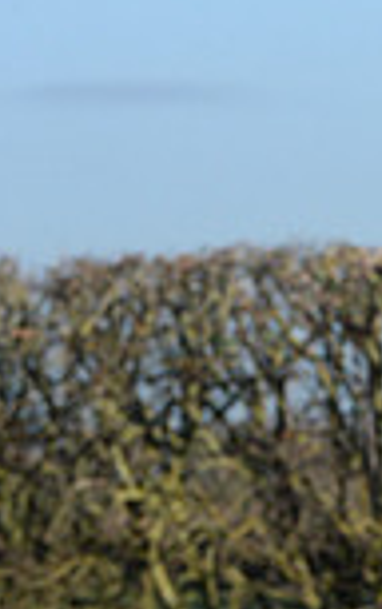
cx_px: 1134
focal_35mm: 462
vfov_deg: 4.5
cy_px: -36
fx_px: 7674
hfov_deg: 2.8
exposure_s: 1/1250
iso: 1000
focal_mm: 120
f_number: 9
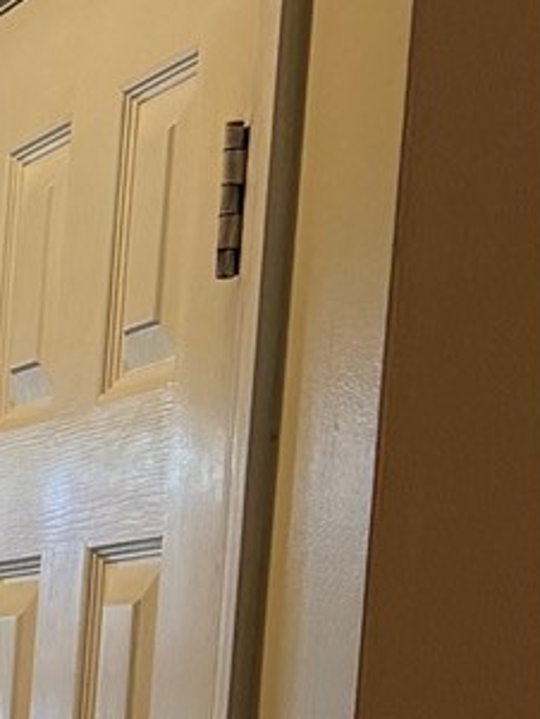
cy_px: 1180
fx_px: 3180
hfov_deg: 8.1
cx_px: -1168
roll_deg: -1.9
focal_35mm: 153
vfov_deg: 12.1
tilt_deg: -7.6
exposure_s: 1/120
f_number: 1.78
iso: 250
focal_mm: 6.76
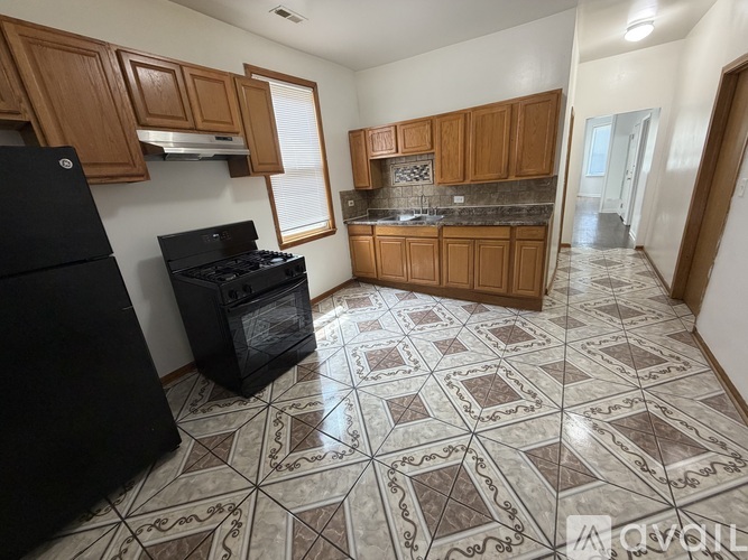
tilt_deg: -18.8
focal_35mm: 14
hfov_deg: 102.1
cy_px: 280
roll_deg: +6.3
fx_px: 302
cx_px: 374
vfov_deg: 85.7
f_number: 2.2
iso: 160
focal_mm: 2.22
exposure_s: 1/60
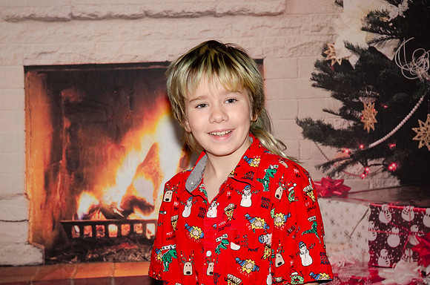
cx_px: 215
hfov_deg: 22.7
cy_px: 142
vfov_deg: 15.1
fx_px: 1073
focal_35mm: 90
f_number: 6.3
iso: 200
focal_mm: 60
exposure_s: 1/60
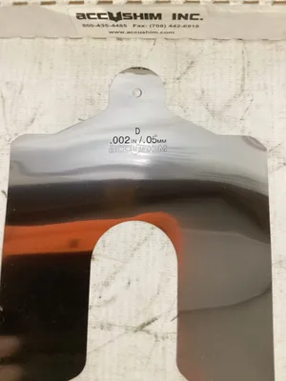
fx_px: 341
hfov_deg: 45.4
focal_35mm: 31
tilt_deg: -79.6
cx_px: 143
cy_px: 190
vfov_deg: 58.4
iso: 400
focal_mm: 3.3
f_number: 2.4
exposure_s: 1/50
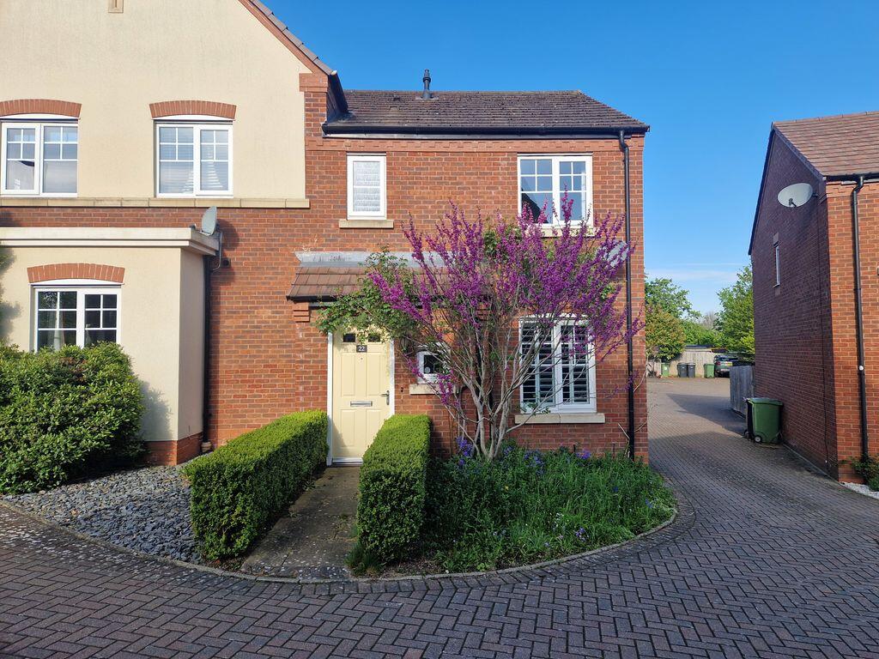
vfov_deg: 58.9
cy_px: 330
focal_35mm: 23
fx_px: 584
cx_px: 440
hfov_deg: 73.9
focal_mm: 5.4
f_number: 1.8
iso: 50
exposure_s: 1/864
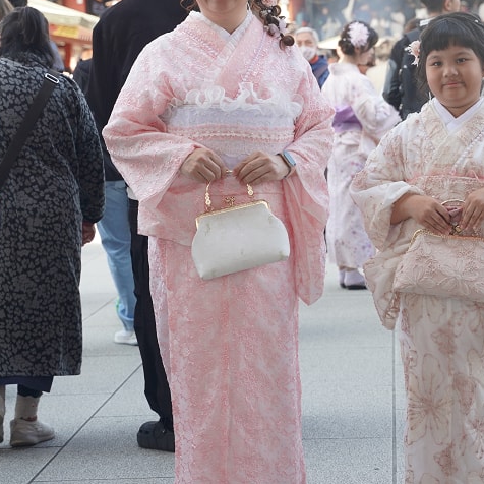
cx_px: 310
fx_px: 1661
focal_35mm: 105
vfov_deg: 16.6
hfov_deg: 16.6
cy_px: 195
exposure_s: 1/160
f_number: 4
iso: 320
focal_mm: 49
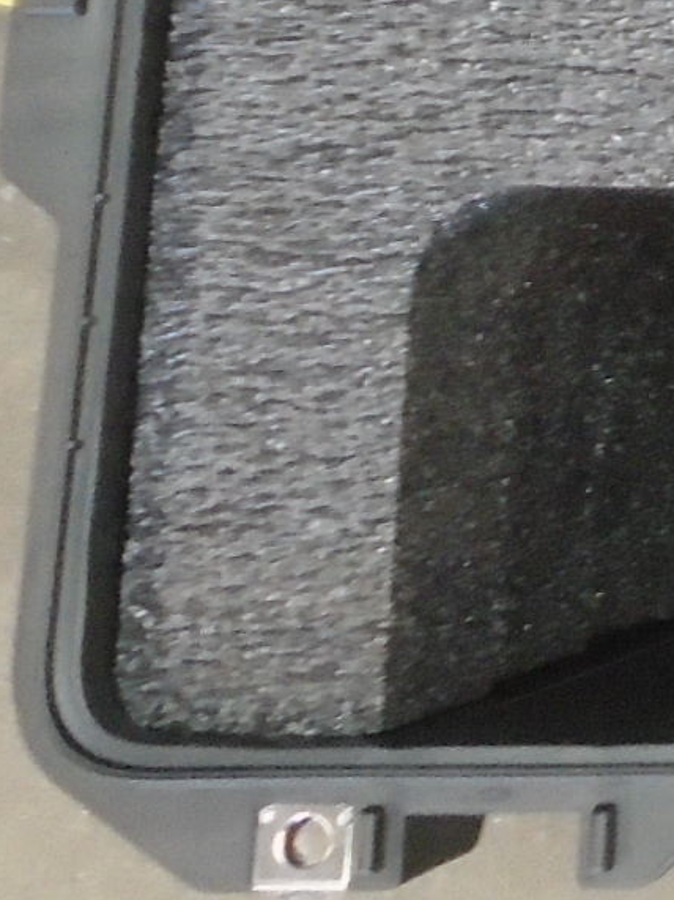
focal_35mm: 118
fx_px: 3065
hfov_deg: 10.0
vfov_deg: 15.9
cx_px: 1883
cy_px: -225
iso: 400
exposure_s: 1/8
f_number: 3.2
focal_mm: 4.6
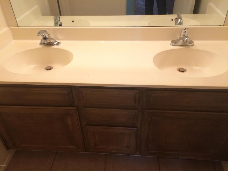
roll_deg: +4.2
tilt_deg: -38.7
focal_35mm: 29
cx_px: 114
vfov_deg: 48.2
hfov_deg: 61.7
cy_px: 86
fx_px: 191
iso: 100
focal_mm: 4.15
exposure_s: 1/30
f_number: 2.2
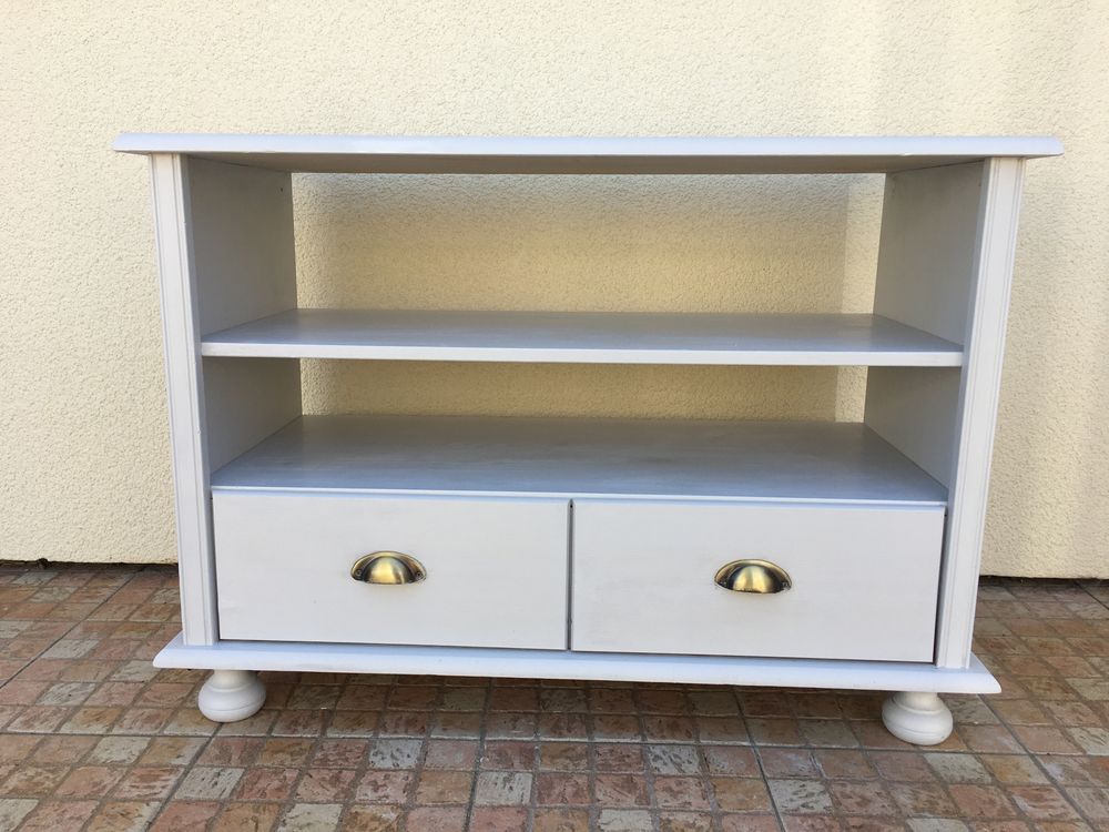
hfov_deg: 61.7
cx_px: 554
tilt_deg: -11.1
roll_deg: -1.0
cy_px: 416
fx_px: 929
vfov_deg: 48.2
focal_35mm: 29
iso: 25
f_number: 2.2
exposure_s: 1/316
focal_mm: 4.15
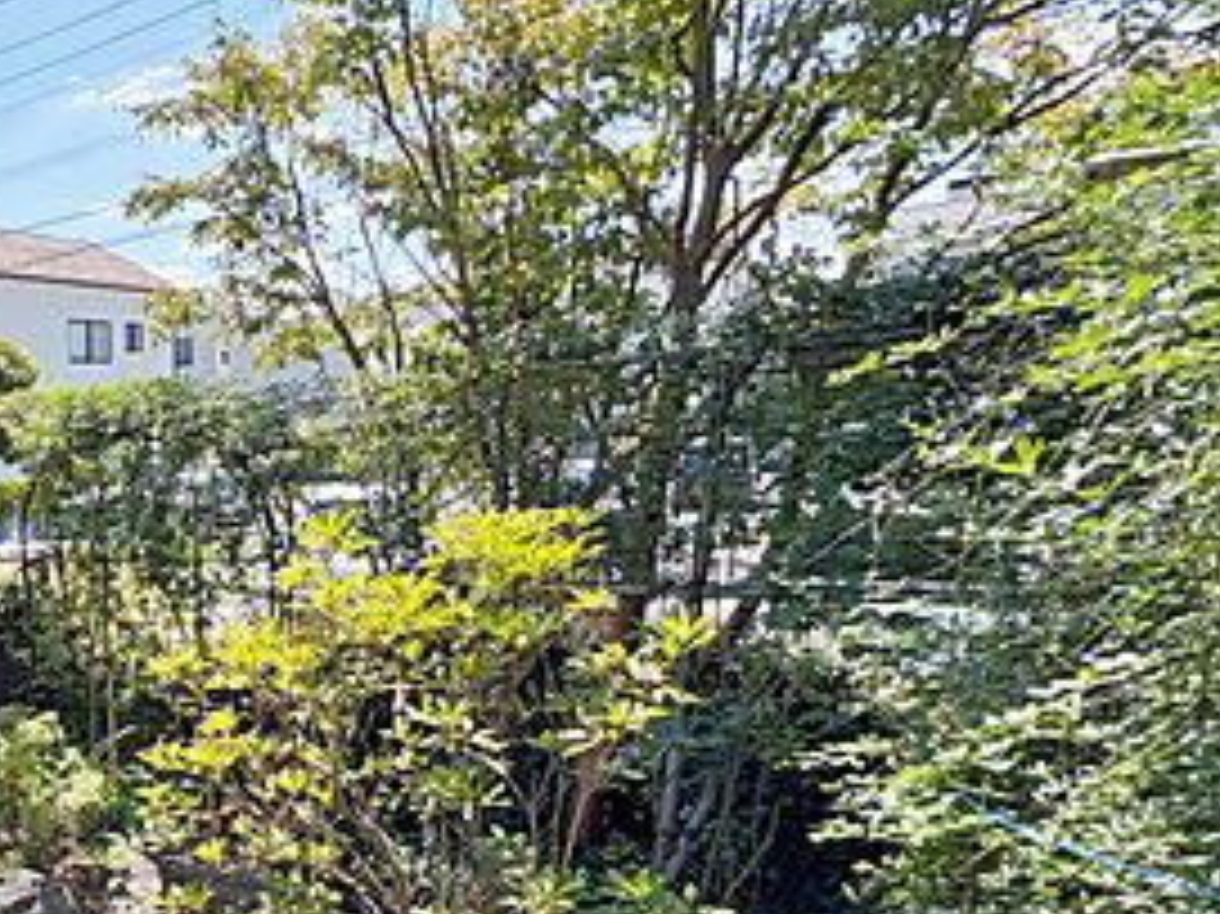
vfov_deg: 43.8
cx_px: -126
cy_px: 693
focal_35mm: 31
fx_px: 1092
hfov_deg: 44.4
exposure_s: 1/968
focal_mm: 2.22
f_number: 2.2
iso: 64
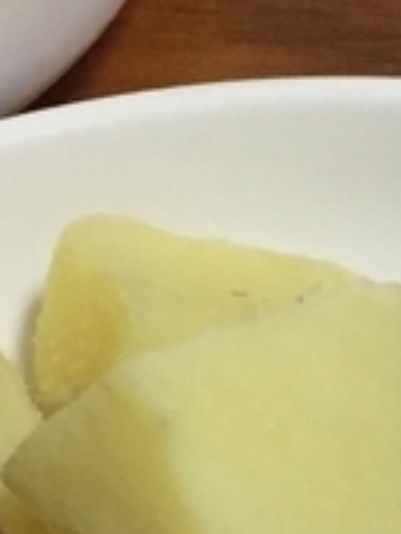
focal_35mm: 206
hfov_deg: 7.1
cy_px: 591
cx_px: 606
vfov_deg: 9.5
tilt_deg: -54.5
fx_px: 3178
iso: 200
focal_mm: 4.15
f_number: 2.2
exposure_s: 1/30
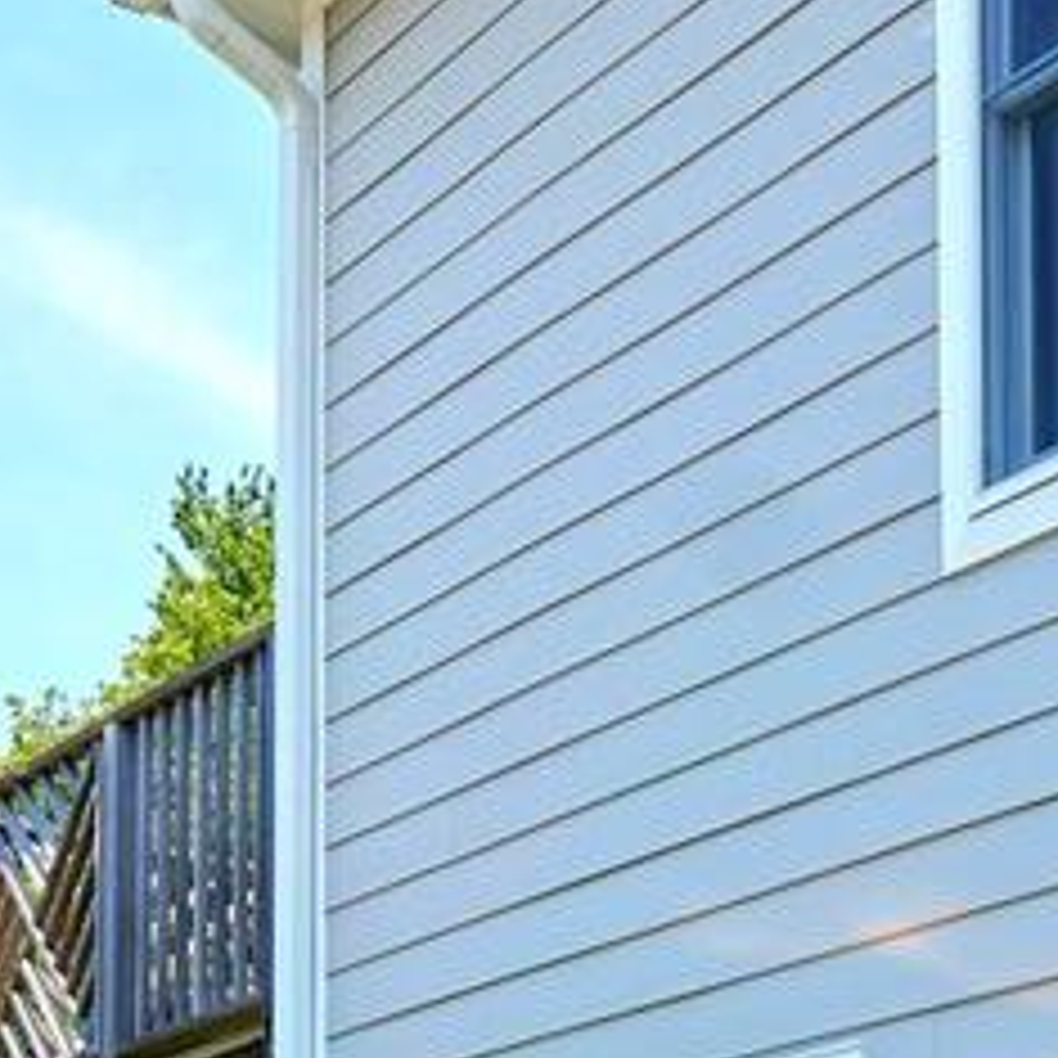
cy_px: 1535
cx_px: 1256
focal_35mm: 78
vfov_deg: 19.6
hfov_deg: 20.8
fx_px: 2697
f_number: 7.1
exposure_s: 1/200
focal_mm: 10
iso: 100
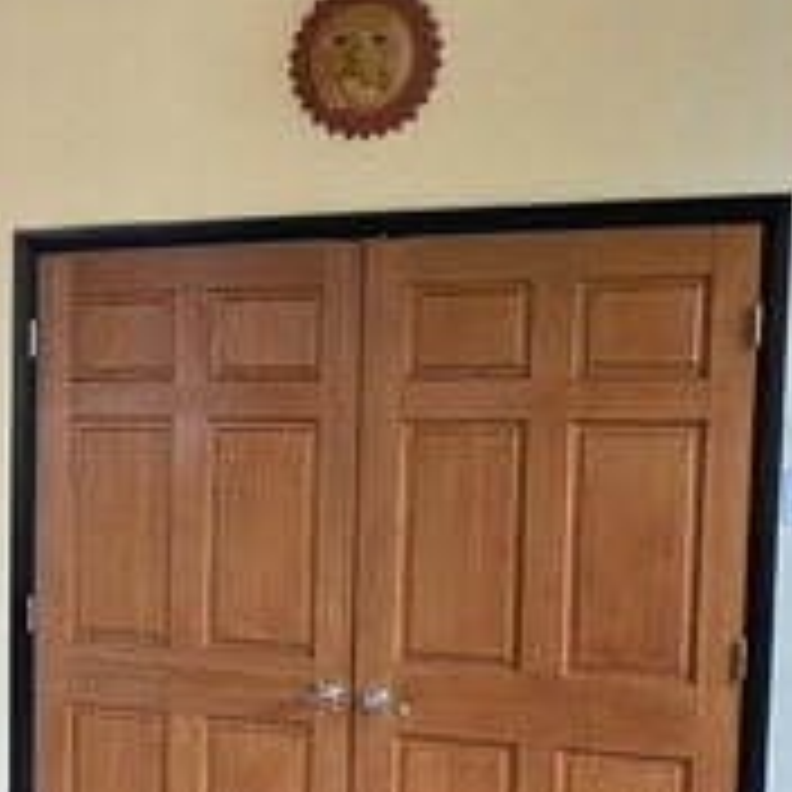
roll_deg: -0.5
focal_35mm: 87
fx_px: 2252
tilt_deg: -7.1
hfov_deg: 18.8
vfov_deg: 19.7
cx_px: -164
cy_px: 652
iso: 200
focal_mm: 4.25
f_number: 1.8
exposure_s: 1/60
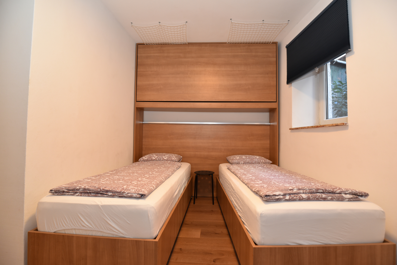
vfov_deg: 70.5
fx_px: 188
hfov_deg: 93.3
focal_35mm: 17
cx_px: 198
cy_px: 132
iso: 800
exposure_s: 1/80
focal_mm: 17
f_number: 4.5
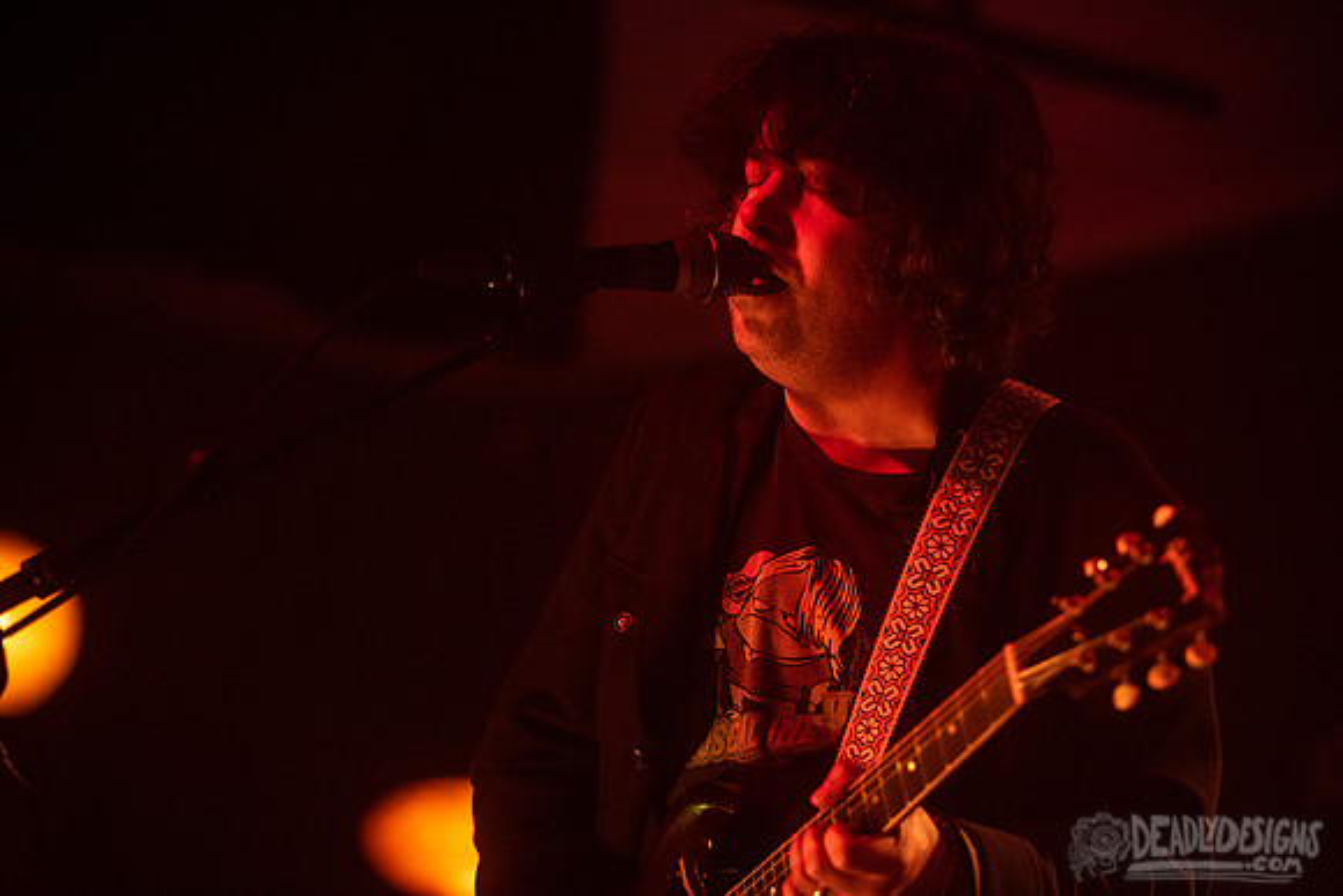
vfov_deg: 10.2
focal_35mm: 135
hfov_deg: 15.2
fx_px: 5037
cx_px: 672
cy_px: 448
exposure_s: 1/80
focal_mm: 135
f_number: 3.2
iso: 3200
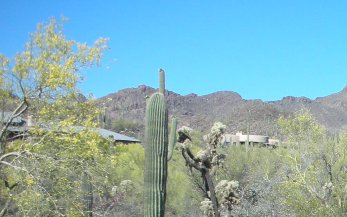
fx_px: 879
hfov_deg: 21.0
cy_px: 291
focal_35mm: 93
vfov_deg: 13.5
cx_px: 405
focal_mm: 5.8
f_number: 8.5
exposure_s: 1/77.1
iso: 50
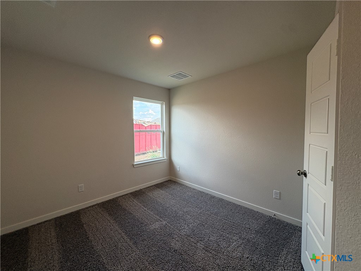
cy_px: 136
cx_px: 180
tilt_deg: -3.2
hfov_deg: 102.1
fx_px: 146
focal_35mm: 14
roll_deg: +1.0
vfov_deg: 85.7
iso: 100
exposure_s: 1/120
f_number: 2.2
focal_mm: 2.22
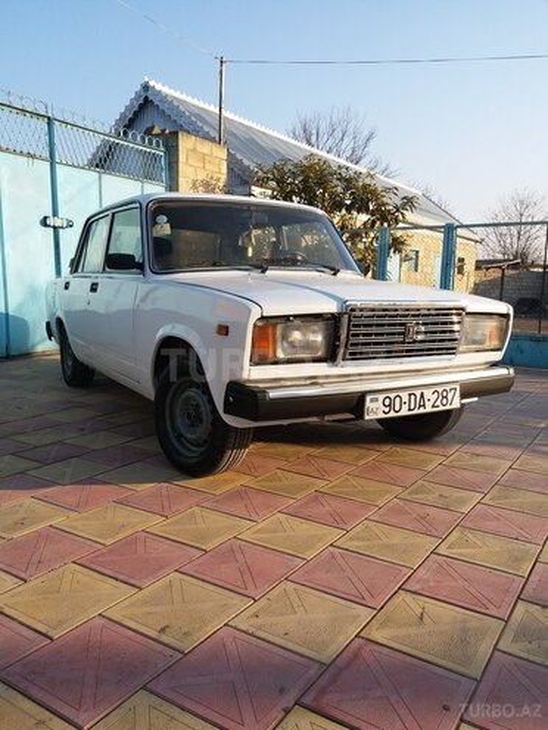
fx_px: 570
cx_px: 274
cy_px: 365
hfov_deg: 51.4
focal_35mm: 27
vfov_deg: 65.3
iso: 40
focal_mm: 3.7
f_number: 1.9
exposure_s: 1/582
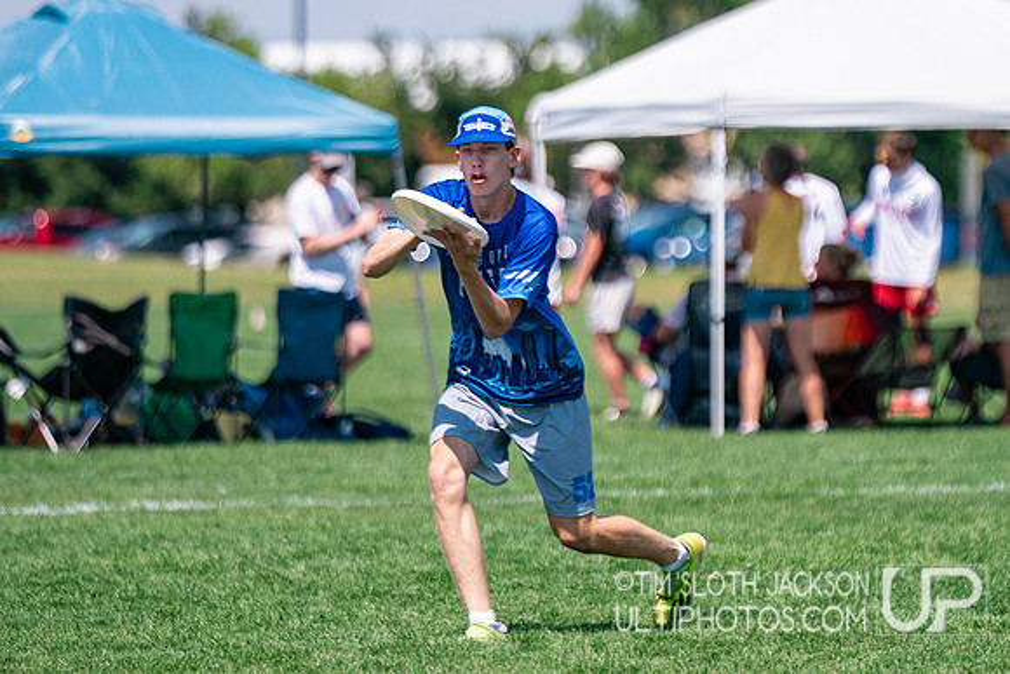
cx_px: 681
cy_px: 212
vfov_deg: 4.0
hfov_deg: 5.9
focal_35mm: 348
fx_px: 9758
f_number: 2.8
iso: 320
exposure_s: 1/6400
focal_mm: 200
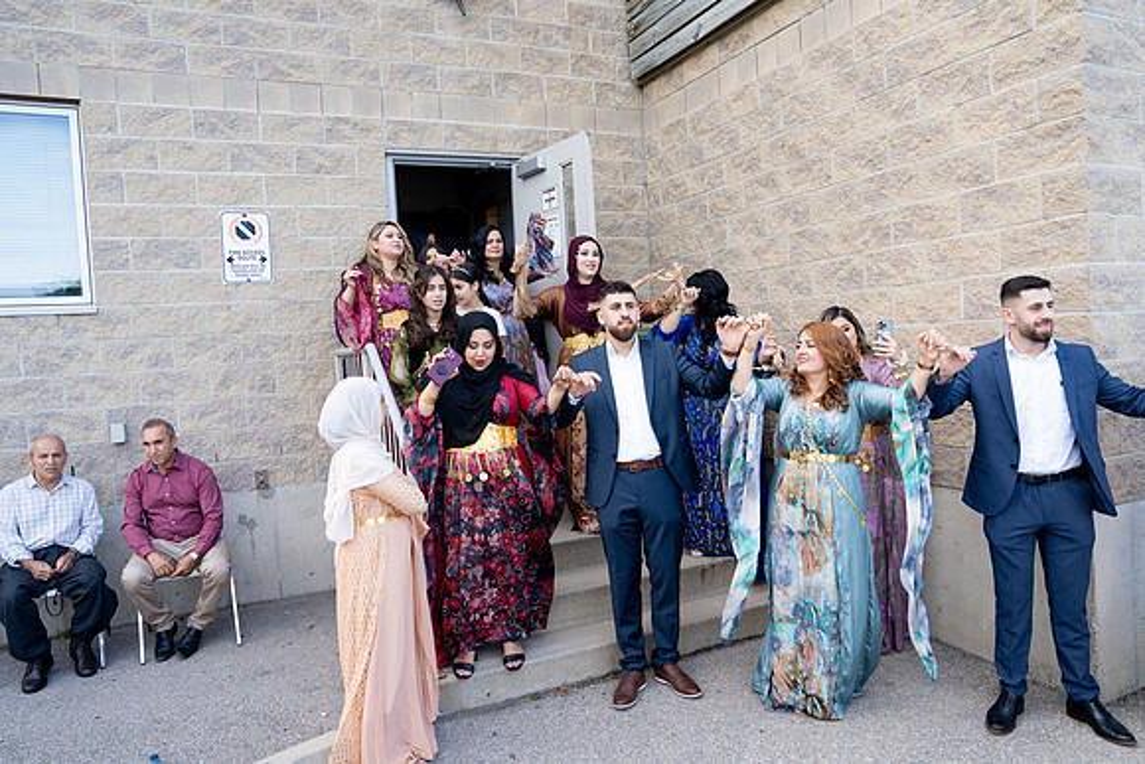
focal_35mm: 24
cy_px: 382
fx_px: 763
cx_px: 572
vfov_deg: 53.2
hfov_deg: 73.7
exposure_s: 1/1250
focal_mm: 24
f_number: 2.8
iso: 800
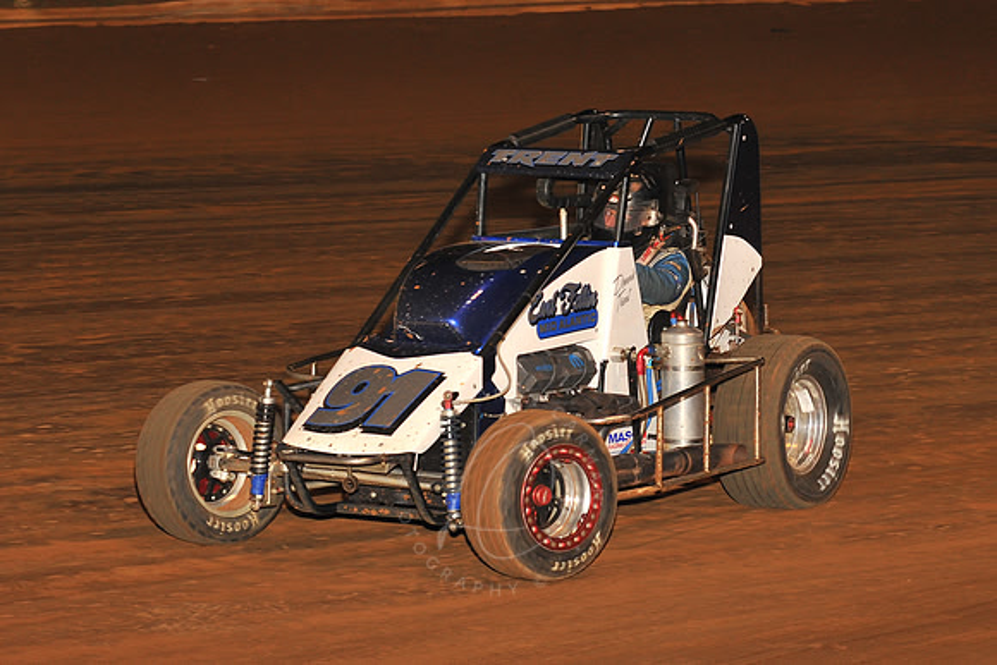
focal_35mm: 105
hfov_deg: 19.5
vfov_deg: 13.0
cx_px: 498
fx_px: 2908
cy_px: 332
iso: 1000
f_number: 6.3
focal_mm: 105
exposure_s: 1/320
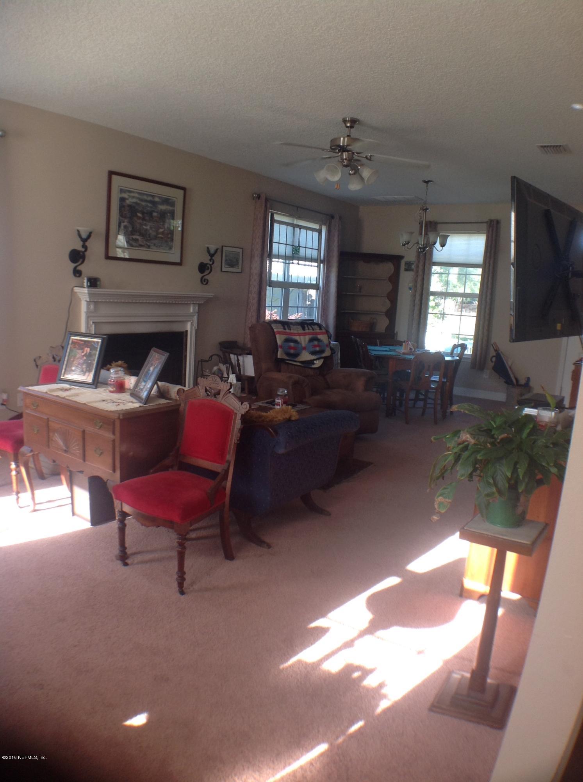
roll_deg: -4.1
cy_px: 391
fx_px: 788
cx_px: 292
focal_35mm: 35
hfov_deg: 40.6
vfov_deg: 52.7
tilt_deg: -4.1
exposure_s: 1/40
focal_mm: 4.28
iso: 50
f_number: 2.4
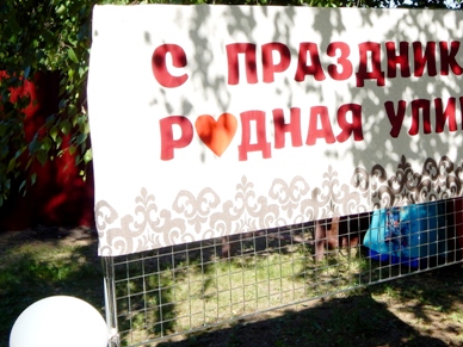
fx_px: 950
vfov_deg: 20.6
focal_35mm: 71
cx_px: 366
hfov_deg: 26.9
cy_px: 109
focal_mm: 7.7
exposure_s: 1/640
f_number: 3.6
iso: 125
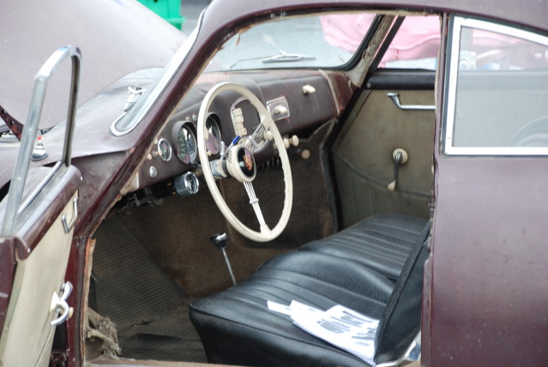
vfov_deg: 10.8
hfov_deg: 16.0
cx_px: 274
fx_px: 1943
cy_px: 184
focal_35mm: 128
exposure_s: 1/15
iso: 100
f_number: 5.6
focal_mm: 85
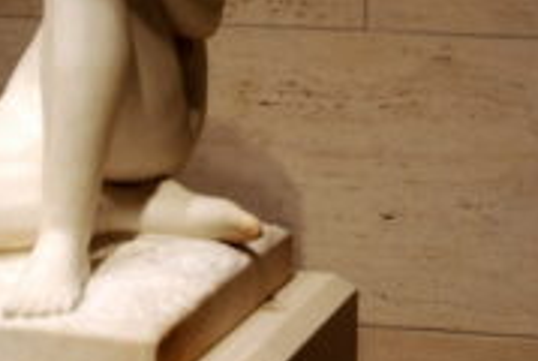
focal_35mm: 113
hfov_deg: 17.8
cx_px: 433
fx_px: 1697
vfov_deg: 11.8
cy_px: -104
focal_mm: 27
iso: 640
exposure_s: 1/13
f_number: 3.8
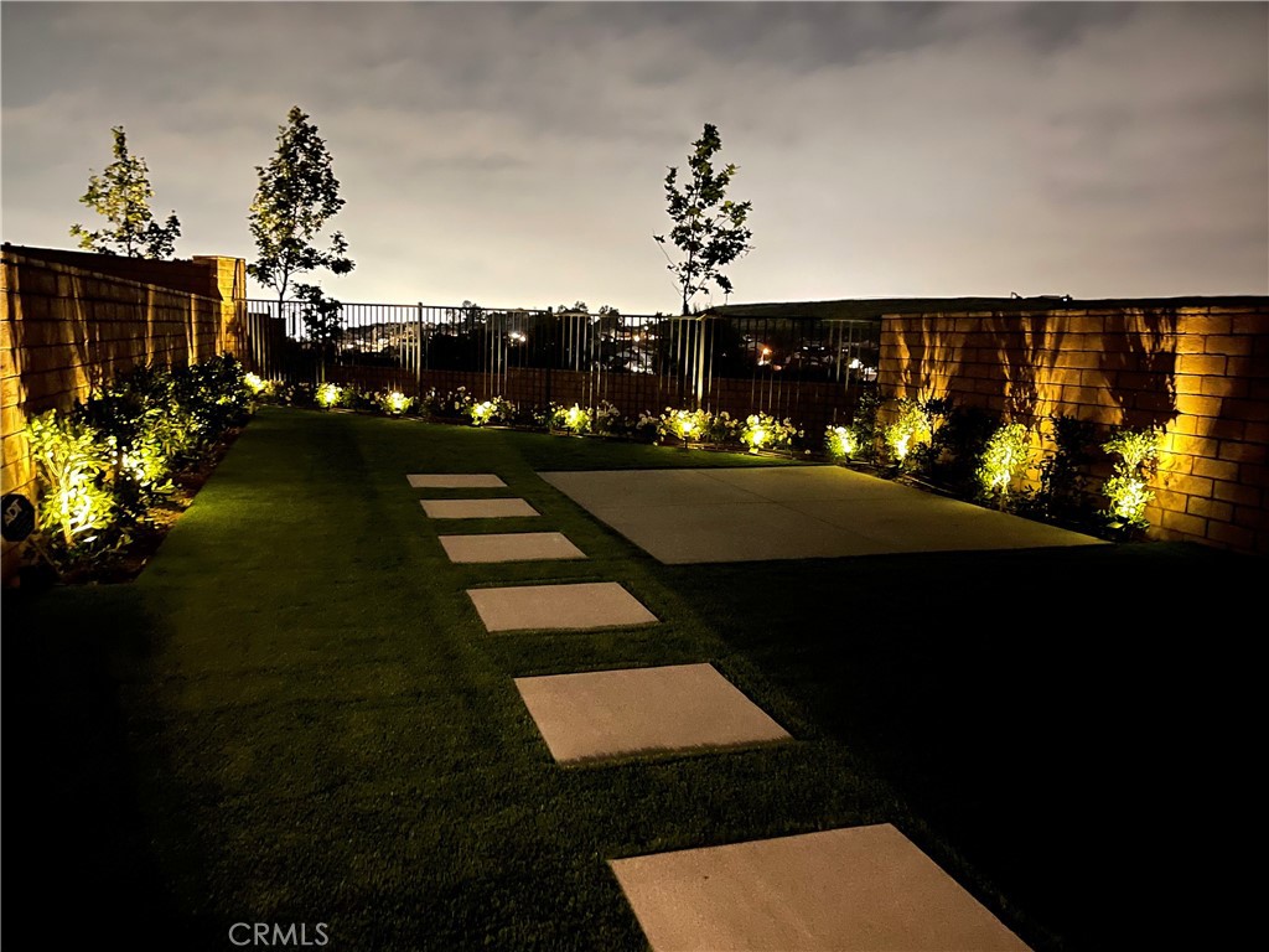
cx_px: 634
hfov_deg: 69.4
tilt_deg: -9.8
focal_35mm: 25
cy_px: 476
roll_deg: -2.1
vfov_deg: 54.9
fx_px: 916
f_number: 1.6
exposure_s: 1/2
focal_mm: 5.1
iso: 500
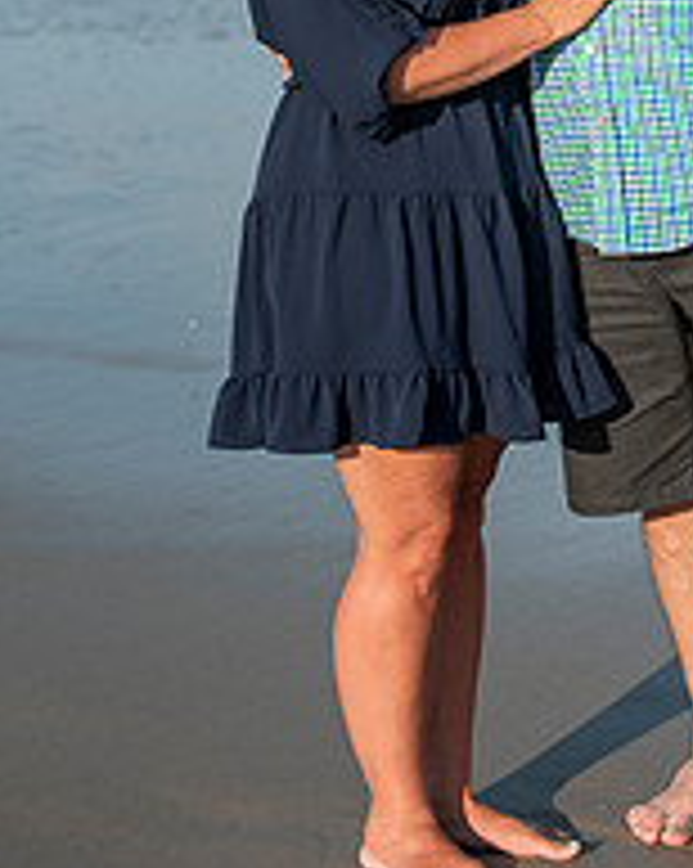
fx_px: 4391
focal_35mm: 171
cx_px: 526
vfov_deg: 11.2
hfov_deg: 9.0
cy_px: -9
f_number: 3.5
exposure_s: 1/3200
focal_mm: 78
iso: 250
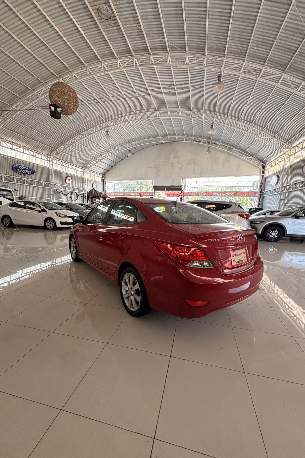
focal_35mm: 15
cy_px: 234
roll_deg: -1.1
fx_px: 191
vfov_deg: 100.4
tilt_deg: -9.0
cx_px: 158
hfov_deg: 77.3
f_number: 2.2
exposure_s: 1/121
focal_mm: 2.22
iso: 200
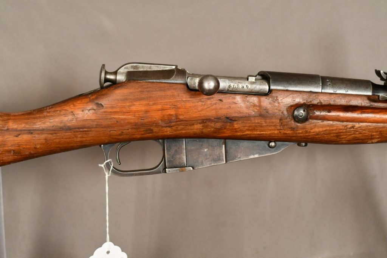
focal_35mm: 90
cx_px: 194
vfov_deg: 15.2
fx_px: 968
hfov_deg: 22.6
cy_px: 129
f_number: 3.2
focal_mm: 60
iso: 2000
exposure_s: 1/250
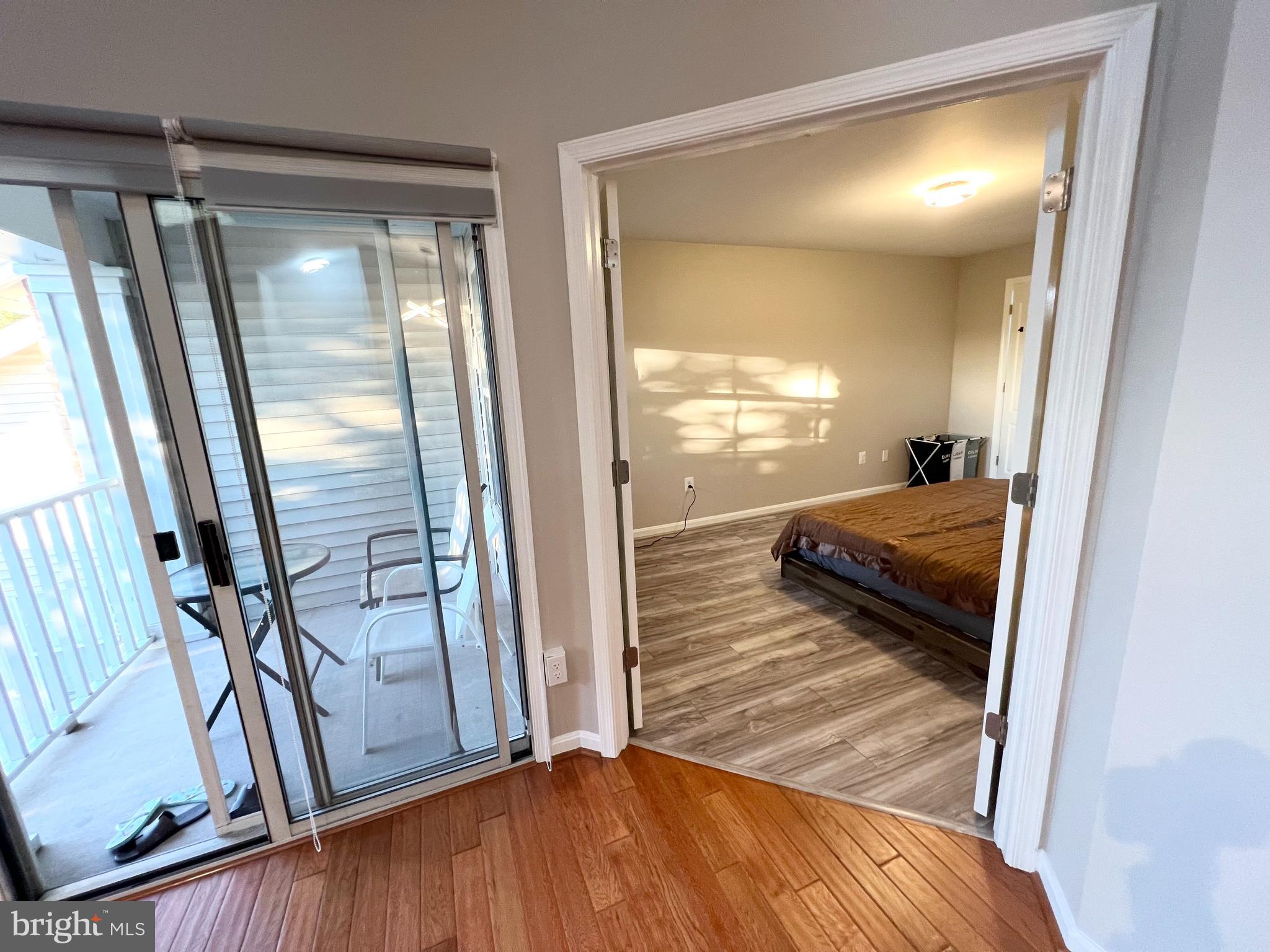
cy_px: 476
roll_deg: +2.7
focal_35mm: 13
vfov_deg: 89.9
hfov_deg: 106.2
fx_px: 477
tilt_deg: -12.2
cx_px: 635
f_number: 1.8
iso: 200
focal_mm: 1.57
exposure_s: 1/60
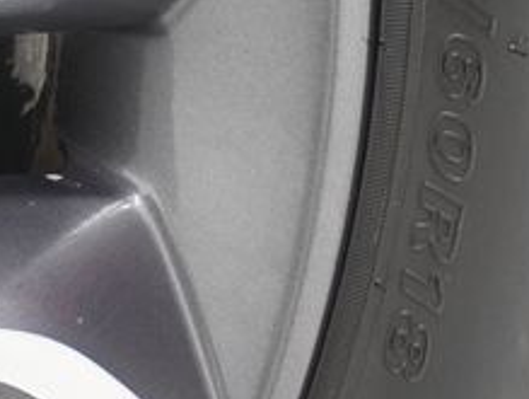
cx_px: 329
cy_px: 163
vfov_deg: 11.5
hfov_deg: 15.2
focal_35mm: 129
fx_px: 1975
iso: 800
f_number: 5
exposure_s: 1/60
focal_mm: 31
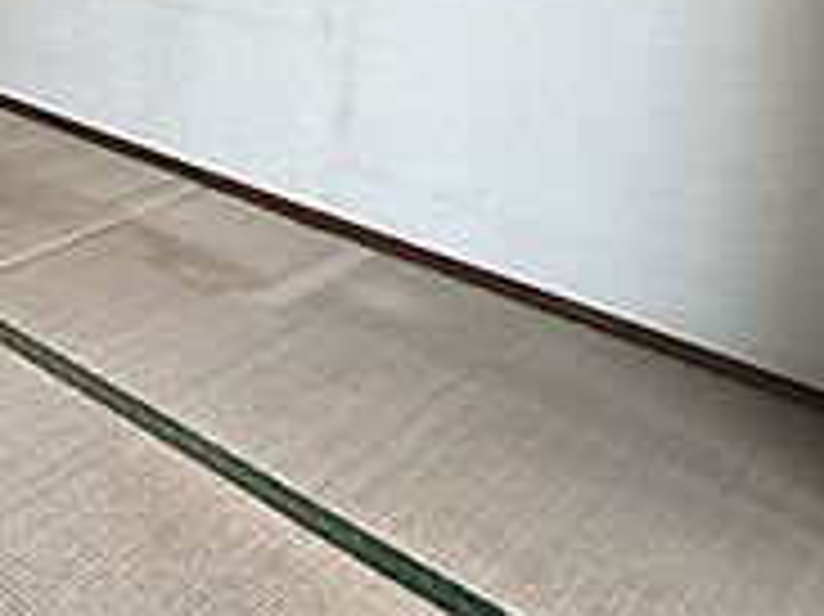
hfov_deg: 31.1
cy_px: -205
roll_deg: -0.7
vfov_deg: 26.3
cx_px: -270
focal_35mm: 46
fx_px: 1094
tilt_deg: -3.5
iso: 80
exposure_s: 1/121
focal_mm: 2.22
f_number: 2.2
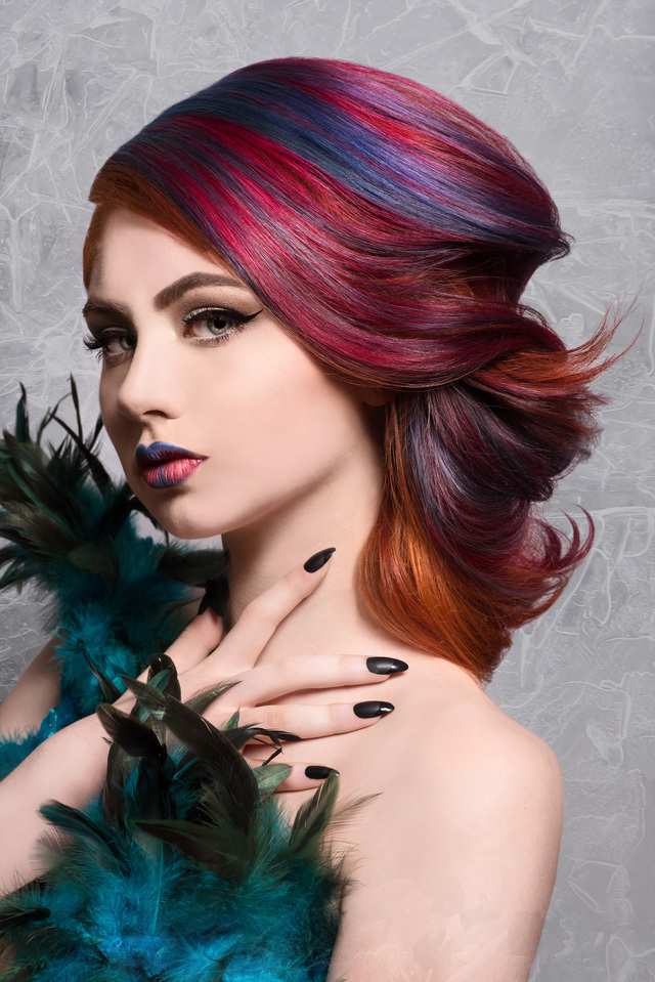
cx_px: 328
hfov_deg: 16.1
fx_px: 2318
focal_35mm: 85
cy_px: 491
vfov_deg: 23.9
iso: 200
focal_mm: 85
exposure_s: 1/160
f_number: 9
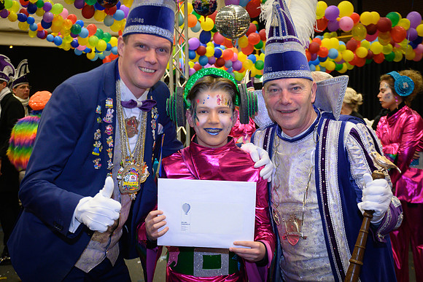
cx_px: 212
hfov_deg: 31.9
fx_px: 740
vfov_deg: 21.6
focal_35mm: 63
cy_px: 141
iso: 1600
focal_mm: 42
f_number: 5.6
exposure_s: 1/60
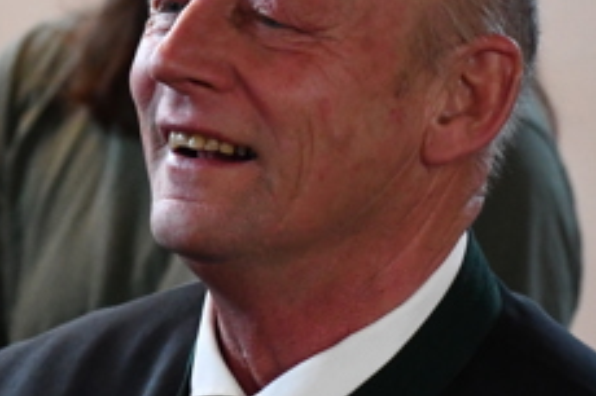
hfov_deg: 5.6
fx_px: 6038
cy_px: 66
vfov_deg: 3.8
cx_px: 215
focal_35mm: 365
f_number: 5.6
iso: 7200
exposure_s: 1/125
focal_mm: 100
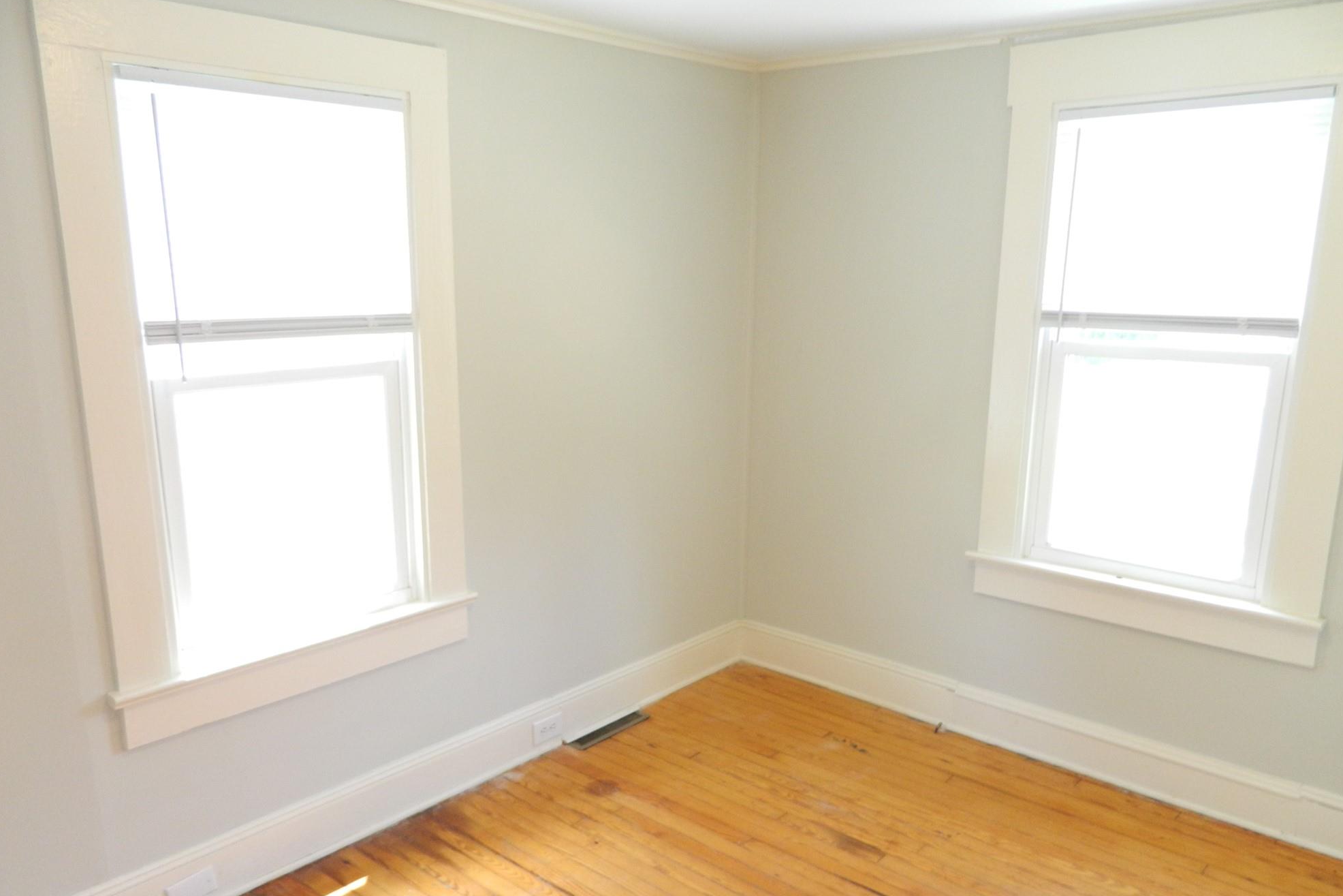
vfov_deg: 47.8
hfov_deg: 67.4
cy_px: 514
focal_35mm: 27
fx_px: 1007
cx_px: 682
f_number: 3.1
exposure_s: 1/30
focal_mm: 4.5
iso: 200
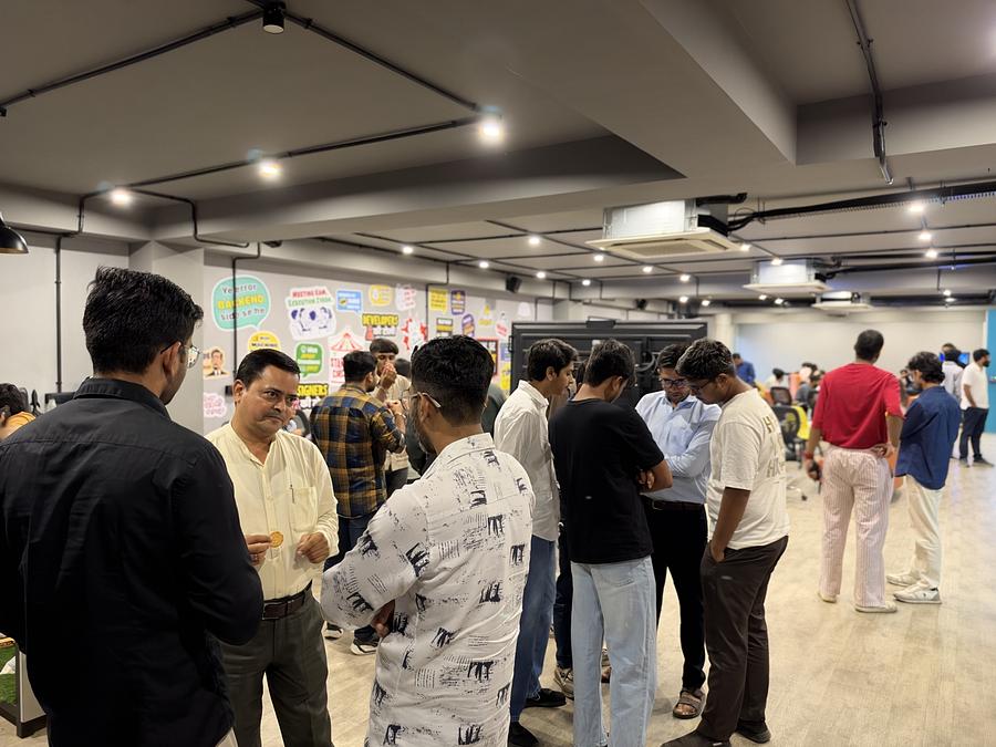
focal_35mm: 24
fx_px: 691
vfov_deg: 56.8
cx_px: 498
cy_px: 374
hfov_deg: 71.6
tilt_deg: -1.9
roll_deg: +0.0
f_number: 1.48
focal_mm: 6.93
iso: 400
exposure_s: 1/33
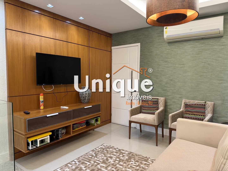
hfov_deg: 71.6
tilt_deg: -3.9
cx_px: 114
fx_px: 158
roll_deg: +0.2
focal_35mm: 24
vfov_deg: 56.8
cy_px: 86
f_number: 1.78
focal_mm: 6.76
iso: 125
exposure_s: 1/60
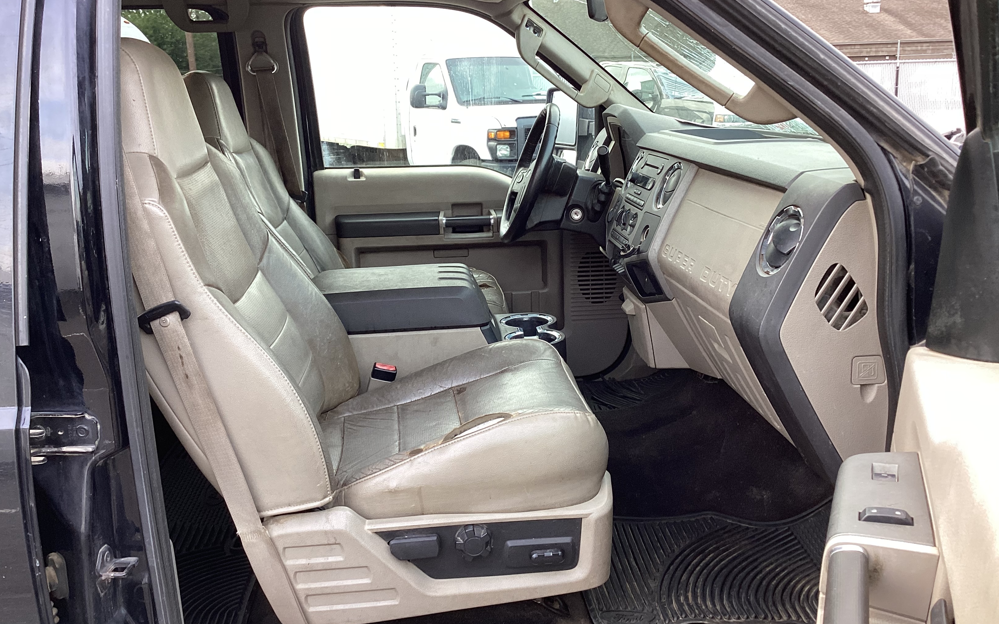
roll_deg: +2.4
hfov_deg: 58.1
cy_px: 305
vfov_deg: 38.3
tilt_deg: -15.6
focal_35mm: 33
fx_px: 898
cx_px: 498
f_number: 2.4
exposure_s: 1/100
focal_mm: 3.3
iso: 64
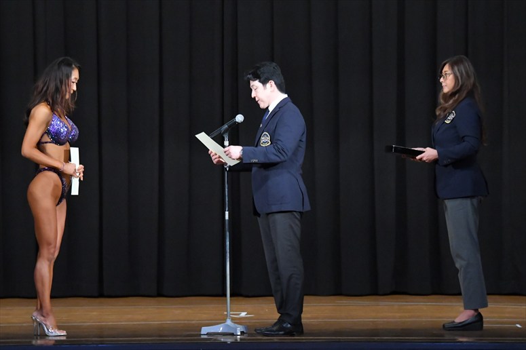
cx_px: 263
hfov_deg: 11.0
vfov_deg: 7.3
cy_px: 175
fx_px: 2731
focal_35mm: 187
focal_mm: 125
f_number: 5.6
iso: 8000
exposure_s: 1/400
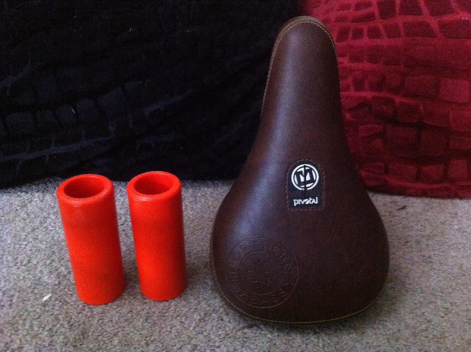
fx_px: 476
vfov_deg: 40.6
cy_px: 176
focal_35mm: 35
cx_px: 236
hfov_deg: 52.7
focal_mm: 3.85
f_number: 2.8
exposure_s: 1/15
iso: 1000
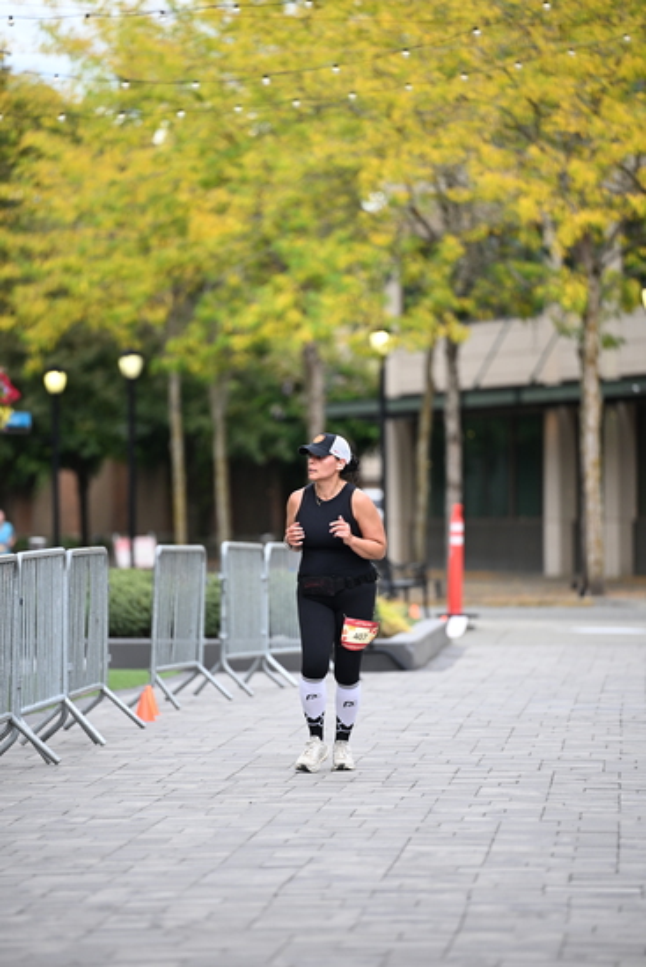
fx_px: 5380
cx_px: 323
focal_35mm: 200
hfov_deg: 6.9
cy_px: 484
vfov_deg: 10.3
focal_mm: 200
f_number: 2.8
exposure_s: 1/1250
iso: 640
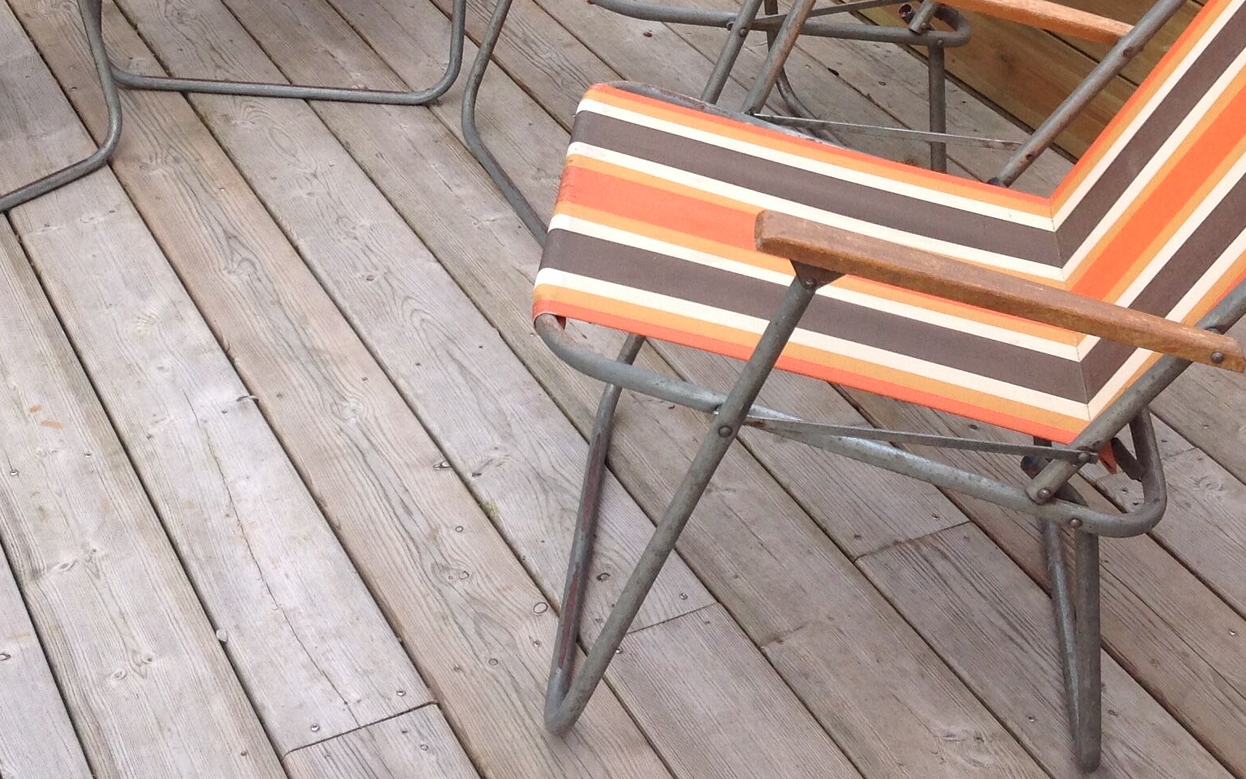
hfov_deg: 32.9
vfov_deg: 20.5
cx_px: 498
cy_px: 80
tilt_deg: -26.6
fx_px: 2105
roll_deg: -2.3
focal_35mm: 62
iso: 50
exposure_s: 1/840
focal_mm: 4.28
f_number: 2.4
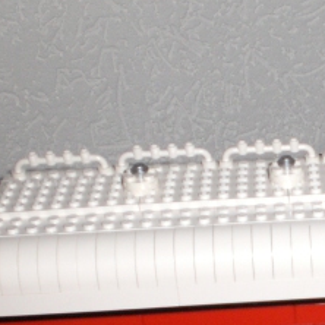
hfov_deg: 17.2
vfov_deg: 17.5
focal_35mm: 97
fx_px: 1030
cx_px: 385
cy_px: 321
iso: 200
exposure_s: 1/60
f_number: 3.1
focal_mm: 6.3
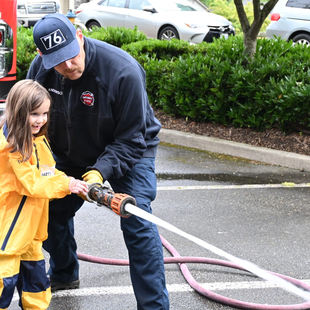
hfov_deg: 22.2
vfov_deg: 22.2
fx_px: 789
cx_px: 188
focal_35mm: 78
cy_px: 153
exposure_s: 1/250
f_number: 4.8
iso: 900
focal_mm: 29
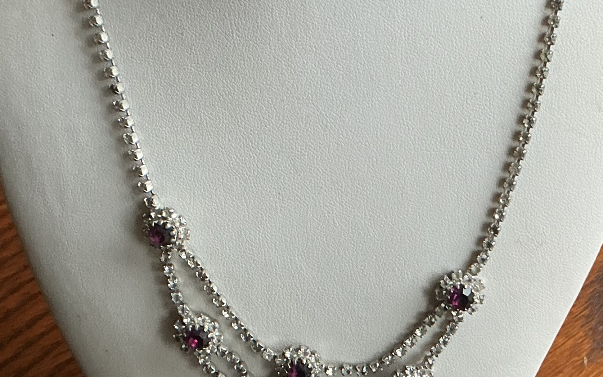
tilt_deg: -49.1
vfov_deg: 17.6
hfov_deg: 27.5
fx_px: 1216
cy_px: 139
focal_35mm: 74
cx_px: 435
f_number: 1.8
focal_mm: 3
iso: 50
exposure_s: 1/60
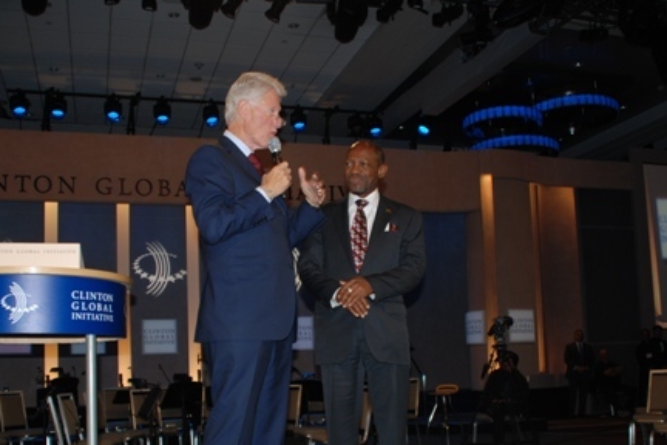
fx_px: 741
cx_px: 317
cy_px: 292
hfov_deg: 48.4
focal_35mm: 40
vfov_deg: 33.1
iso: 100
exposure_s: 1/60
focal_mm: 18
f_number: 3.5
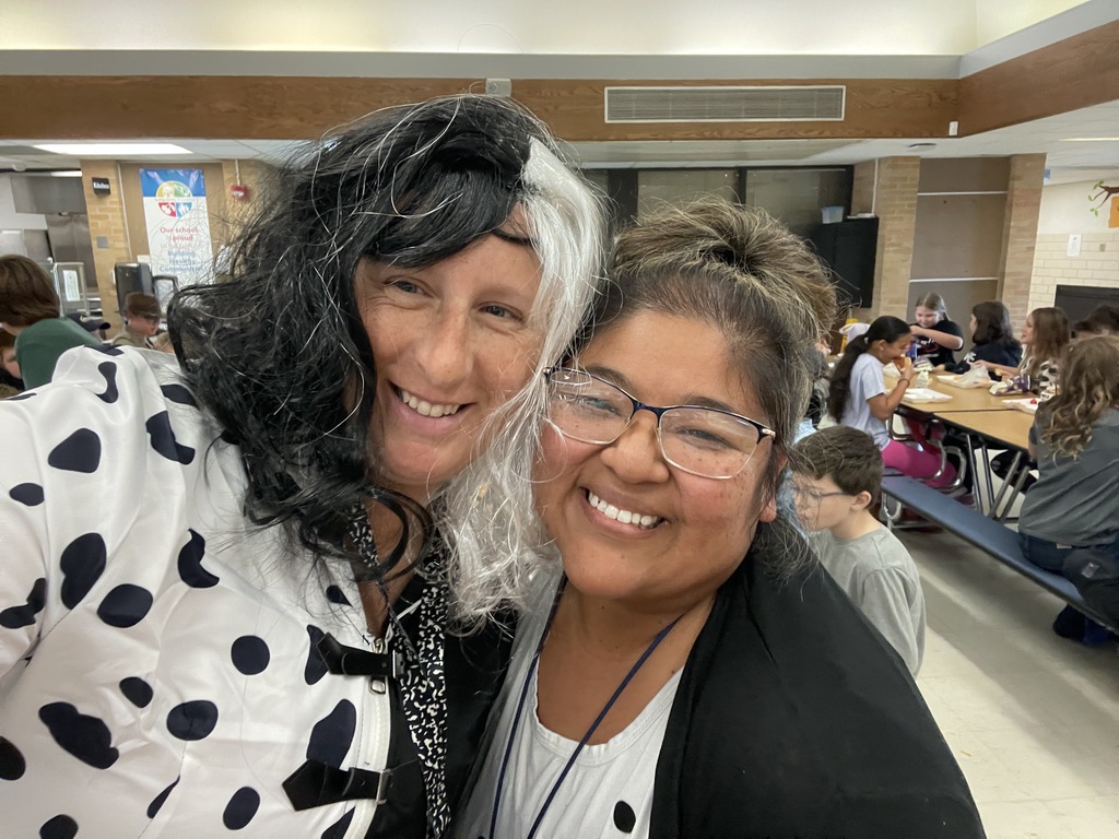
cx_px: 560
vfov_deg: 58.9
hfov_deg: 73.9
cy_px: 420
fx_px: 744
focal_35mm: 23
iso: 400
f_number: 2.2
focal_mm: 2.71
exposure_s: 1/40
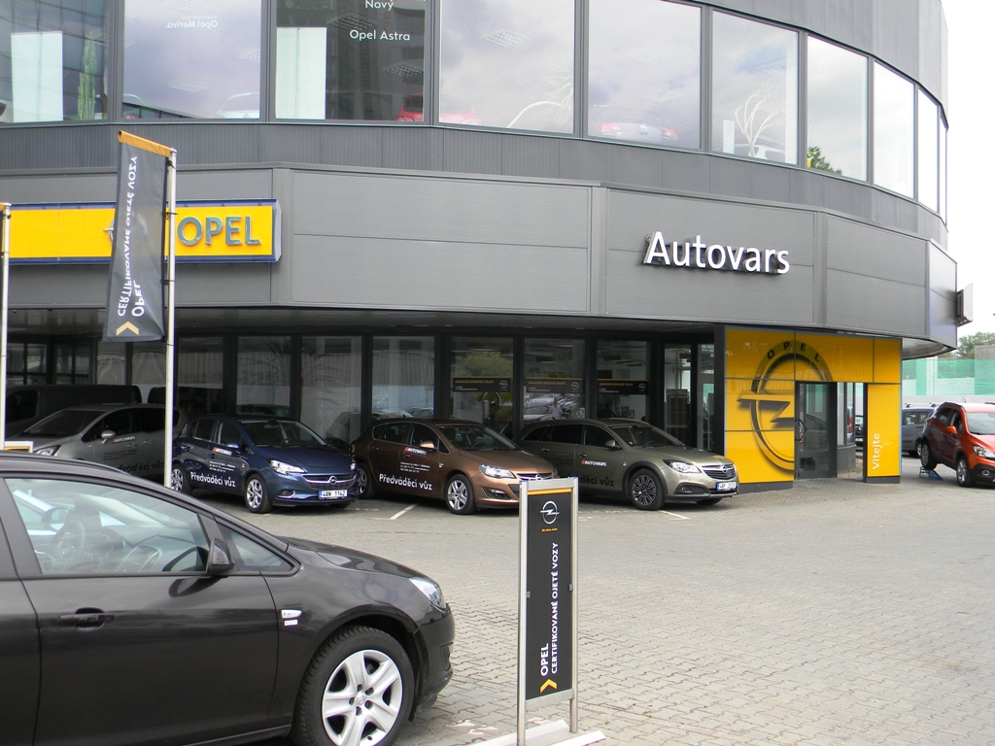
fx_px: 1035
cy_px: 373
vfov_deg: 39.7
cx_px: 498
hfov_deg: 51.4
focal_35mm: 36
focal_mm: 6.4
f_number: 3.7
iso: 80
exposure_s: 1/265
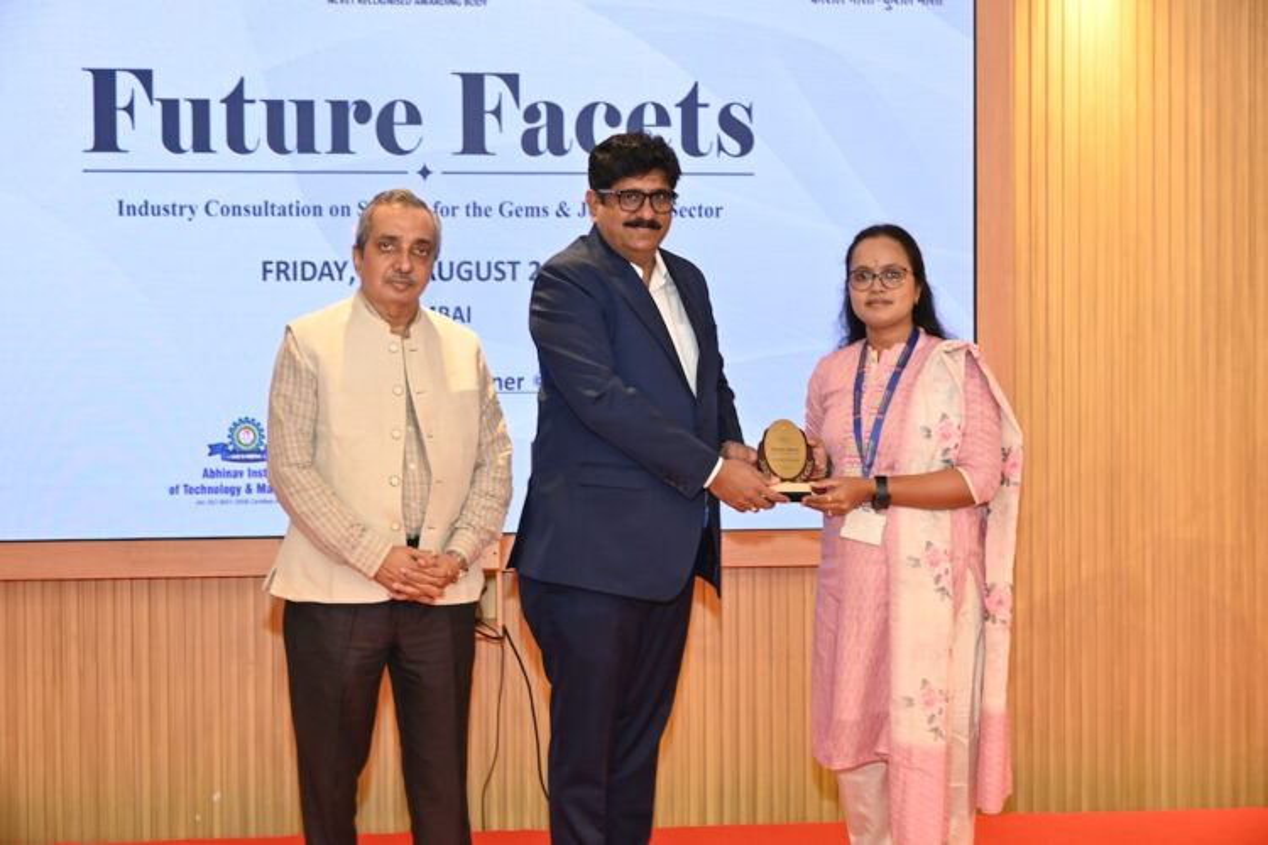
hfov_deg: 38.9
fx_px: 1796
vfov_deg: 26.5
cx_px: 634
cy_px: 422
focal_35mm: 51
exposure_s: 1/100
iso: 1000
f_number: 5.6
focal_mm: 34
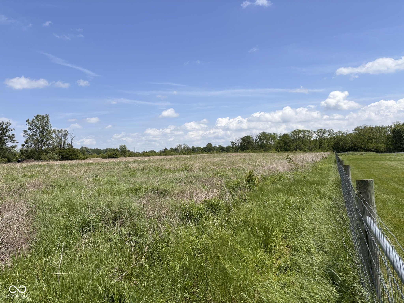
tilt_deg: +2.2
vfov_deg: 53.1
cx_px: 202
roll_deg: +0.6
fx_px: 303
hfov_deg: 67.3
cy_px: 152
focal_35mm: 26
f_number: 1.6
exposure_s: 1/4854
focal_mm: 5.96
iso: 50
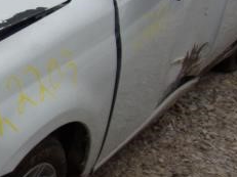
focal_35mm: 83
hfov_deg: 20.6
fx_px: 568
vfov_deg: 17.7
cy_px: 103
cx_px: -104
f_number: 3.3
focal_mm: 4.3
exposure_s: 1/640
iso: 80
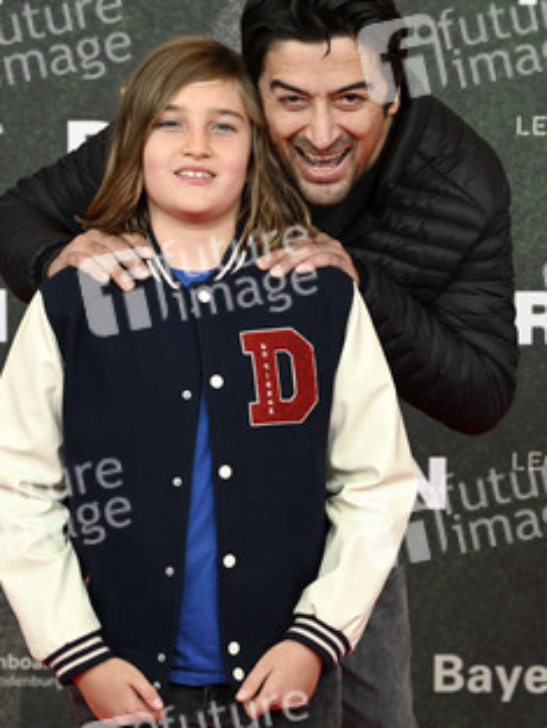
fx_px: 1937
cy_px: 398
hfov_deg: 16.1
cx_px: 265
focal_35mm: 92
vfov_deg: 21.3
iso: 1000
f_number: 6.3
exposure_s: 1/200
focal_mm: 75
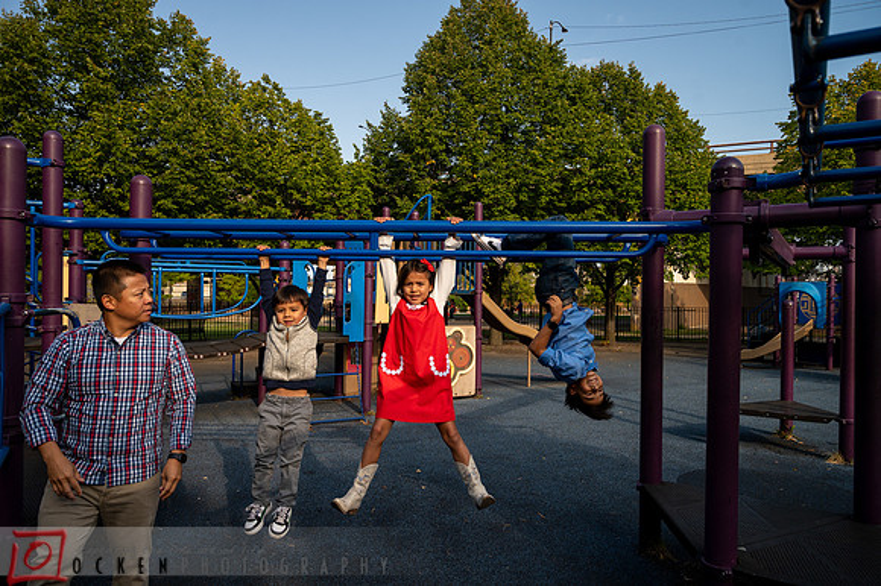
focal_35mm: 25
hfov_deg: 71.5
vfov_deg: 51.2
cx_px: 440
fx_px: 611
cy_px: 293
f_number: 5.6
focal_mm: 25
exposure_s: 1/1250
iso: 400
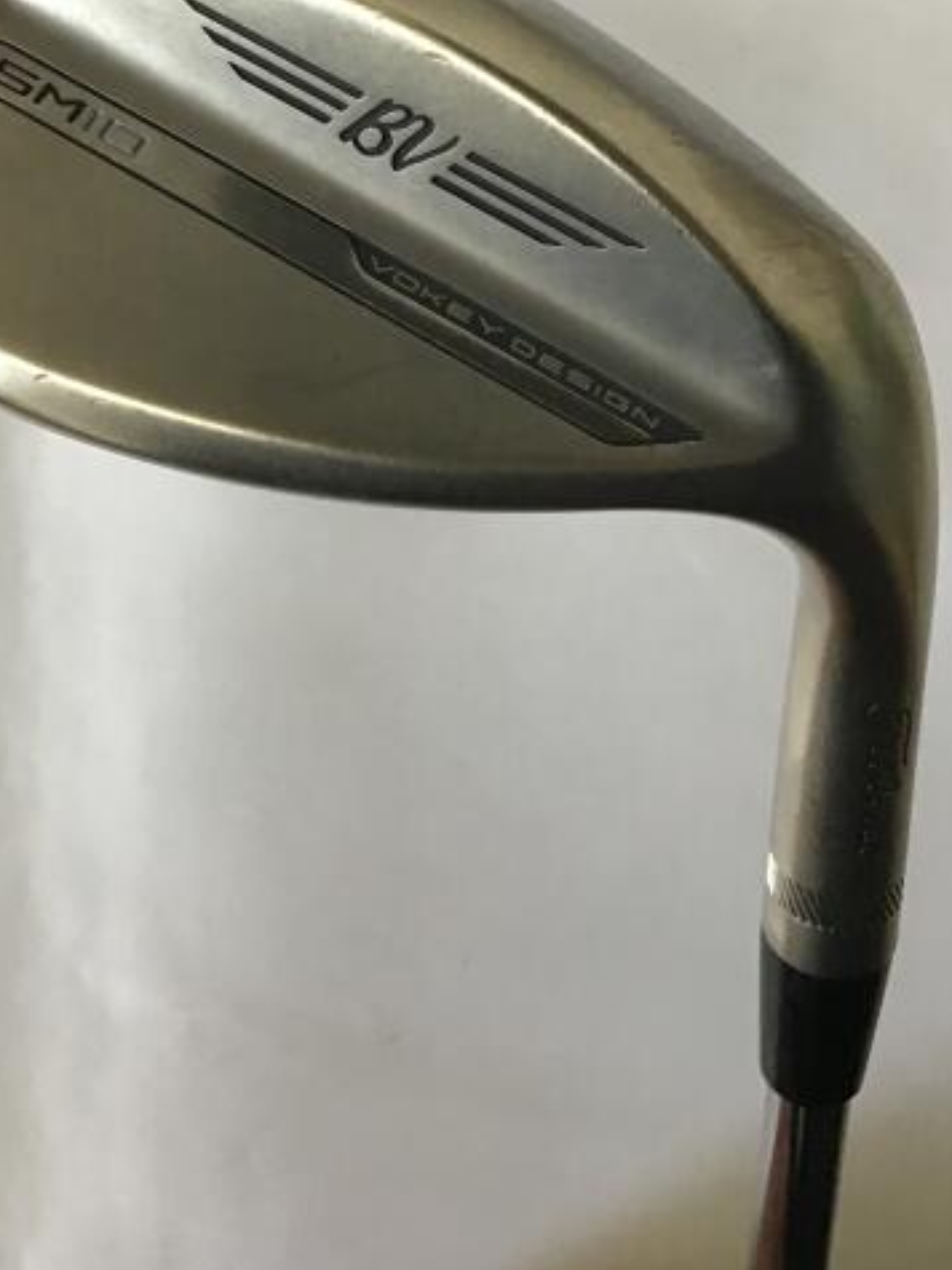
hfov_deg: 30.8
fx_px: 1724
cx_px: 366
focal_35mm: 47
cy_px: 361
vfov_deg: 39.6
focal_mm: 3.3
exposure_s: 1/33
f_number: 2.4
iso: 64
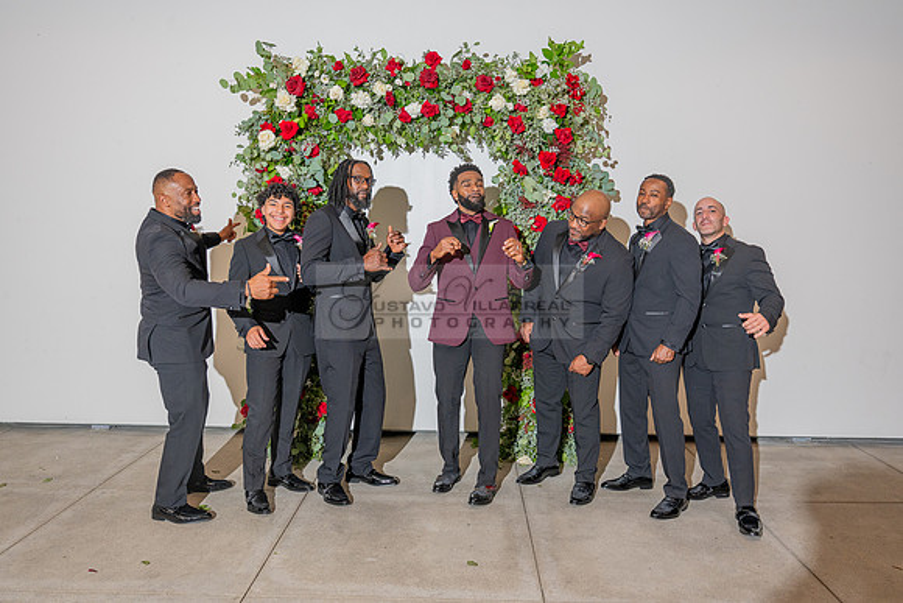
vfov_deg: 43.6
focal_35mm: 30
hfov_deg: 61.9
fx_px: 753
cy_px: 302
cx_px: 452
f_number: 4
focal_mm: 30
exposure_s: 1/200
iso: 800
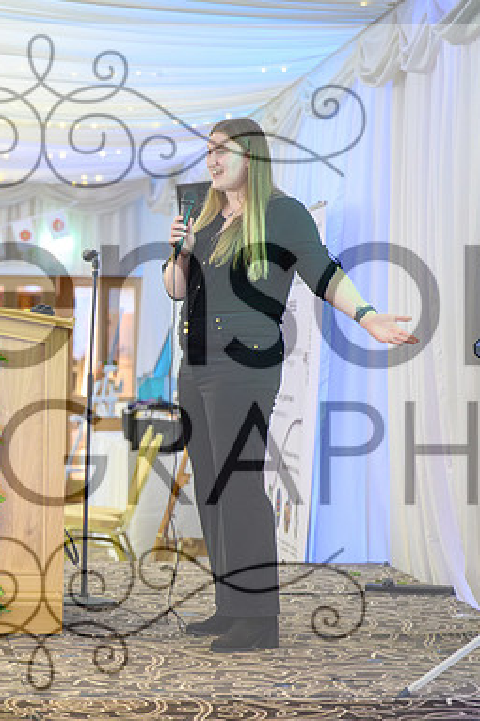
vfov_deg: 19.3
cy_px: 361
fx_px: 2122
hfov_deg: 12.8
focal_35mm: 106
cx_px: 40
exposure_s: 1/200
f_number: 2.8
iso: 12800
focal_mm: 70
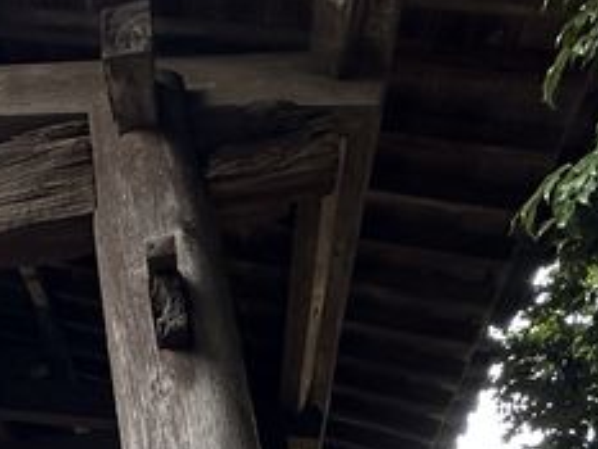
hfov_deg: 31.4
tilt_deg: +17.8
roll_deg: -0.2
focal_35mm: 54
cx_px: -67
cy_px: 609
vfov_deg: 23.4
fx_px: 933
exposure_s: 1/99
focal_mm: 2.22
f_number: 2.2
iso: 125
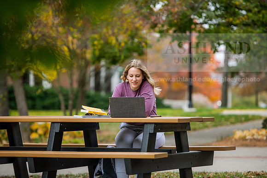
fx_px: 1261
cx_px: 134
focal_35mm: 170
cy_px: 89
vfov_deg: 8.1
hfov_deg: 12.1
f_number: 3.2
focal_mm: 170
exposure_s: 1/320
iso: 160
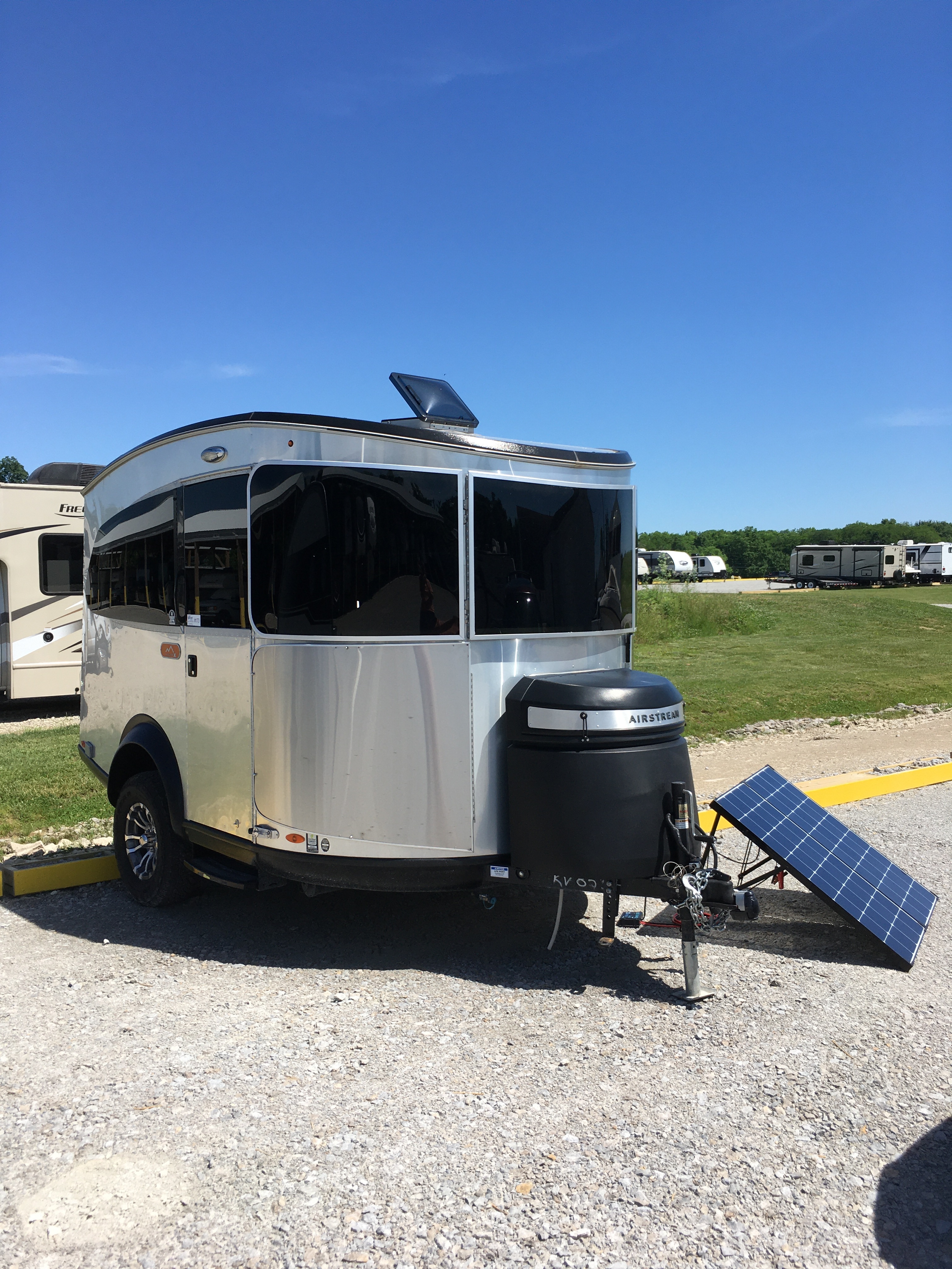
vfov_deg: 61.7
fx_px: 1063
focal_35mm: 29
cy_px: 634
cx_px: 476
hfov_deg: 48.2
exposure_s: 1/1570
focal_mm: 4.15
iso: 25
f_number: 2.2
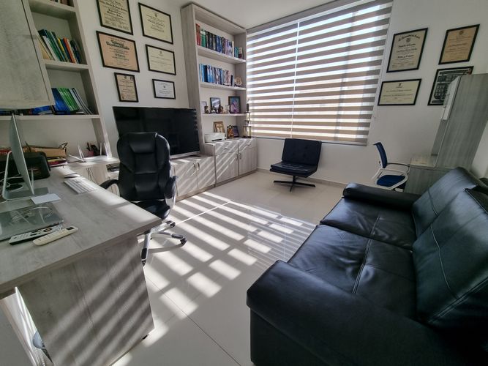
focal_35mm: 13
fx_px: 183
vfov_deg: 89.9
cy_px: 183
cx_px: 244
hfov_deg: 106.2
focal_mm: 2.2
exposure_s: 1/293
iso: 50
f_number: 2.2
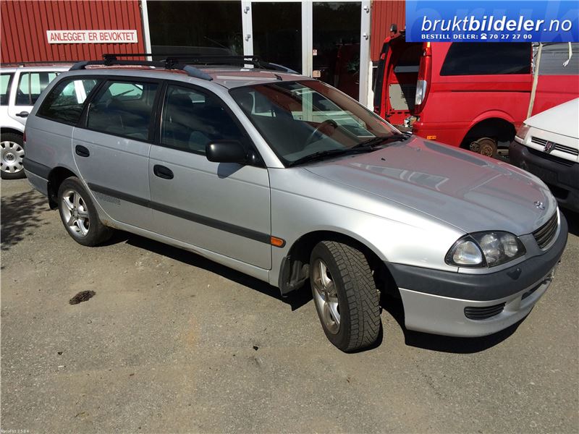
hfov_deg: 61.7
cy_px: 217
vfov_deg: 48.2
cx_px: 290
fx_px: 485
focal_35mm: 29
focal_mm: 4.15
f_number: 2.2
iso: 32
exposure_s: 1/3425
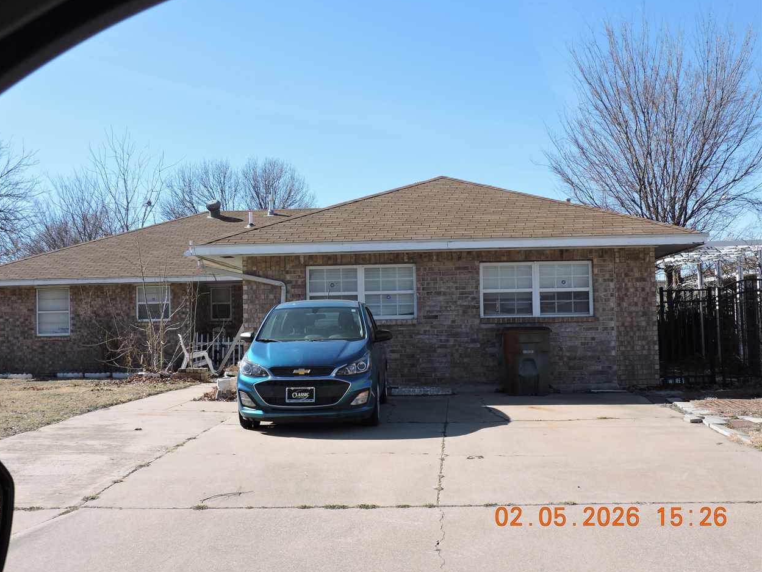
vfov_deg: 35.1
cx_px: 372
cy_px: 286
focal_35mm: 41
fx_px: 903
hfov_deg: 45.8
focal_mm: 7.1
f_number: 3.3
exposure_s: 1/800
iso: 100
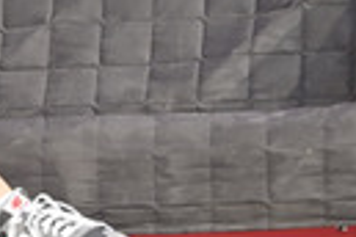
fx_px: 4143
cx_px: -206
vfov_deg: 3.3
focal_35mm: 419
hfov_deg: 4.9
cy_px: 50
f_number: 2.8
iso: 1250
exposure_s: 1/500
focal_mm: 120
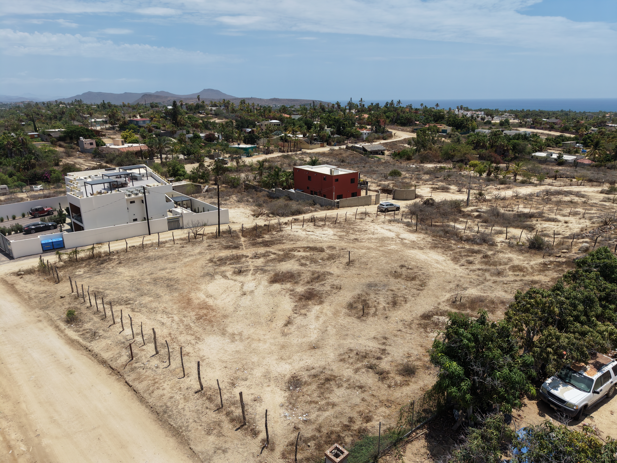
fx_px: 428
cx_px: 308
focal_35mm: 24
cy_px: 232
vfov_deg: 56.8
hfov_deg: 71.6
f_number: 1.8
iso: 150
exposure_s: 1/6400
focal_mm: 8.67
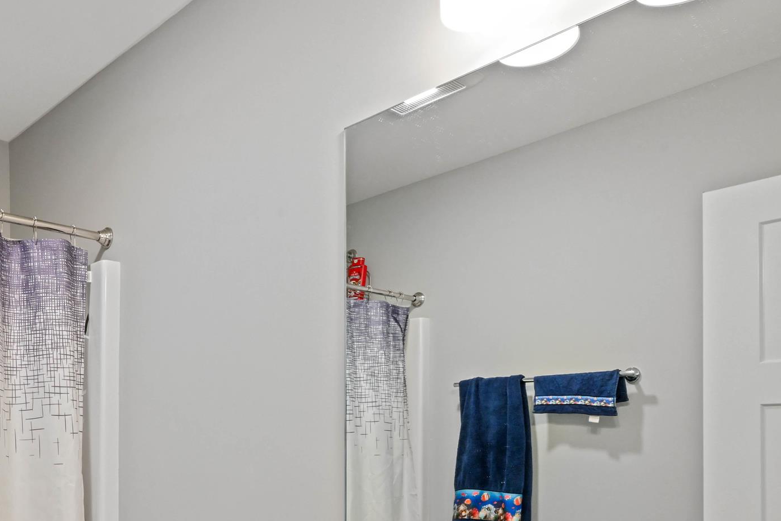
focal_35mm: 31
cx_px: 223
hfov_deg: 58.0
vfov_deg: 40.4
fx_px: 673
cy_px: 423
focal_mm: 14
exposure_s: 1/5
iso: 1000
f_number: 14
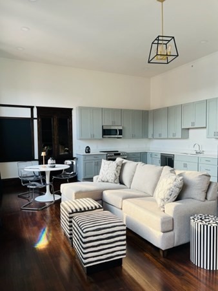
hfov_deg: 53.1
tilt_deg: -1.8
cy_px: 146
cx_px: 109
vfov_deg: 67.3
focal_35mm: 26
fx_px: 218
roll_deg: +0.4
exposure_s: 1/121
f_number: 1.5
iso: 100
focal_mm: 5.7
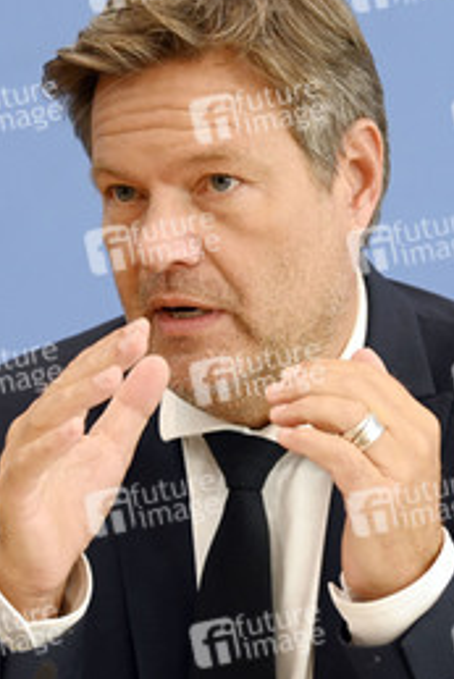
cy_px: 309
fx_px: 3948
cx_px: 188
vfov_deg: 9.8
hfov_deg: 6.6
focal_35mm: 209
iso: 3200
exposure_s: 1/1000
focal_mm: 120
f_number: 5
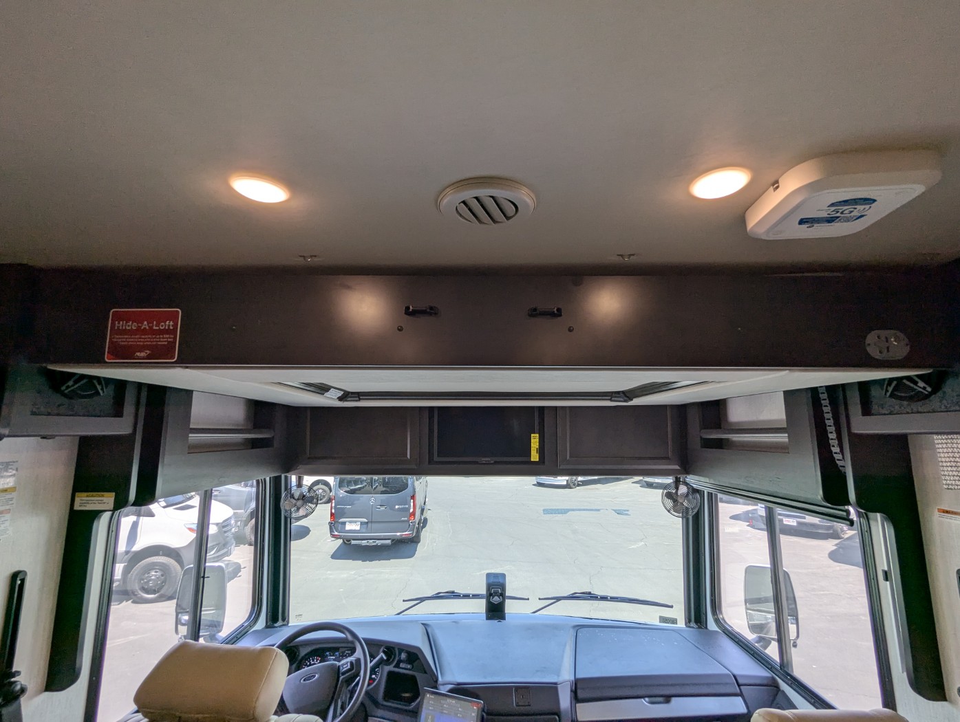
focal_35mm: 16
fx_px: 444
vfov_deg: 78.2
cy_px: 361
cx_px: 480
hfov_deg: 94.4
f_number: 2.2
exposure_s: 1/214
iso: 46
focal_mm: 2.35
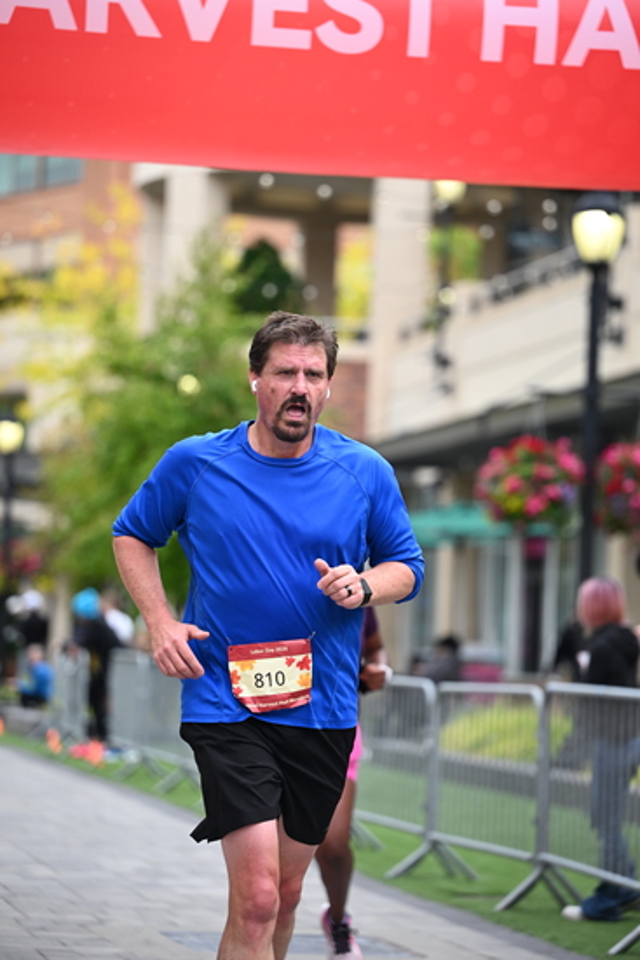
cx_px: 320
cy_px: 480
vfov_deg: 16.4
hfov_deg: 11.0
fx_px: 3331
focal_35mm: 125
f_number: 2.8
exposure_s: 1/2000
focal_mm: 125
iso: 640
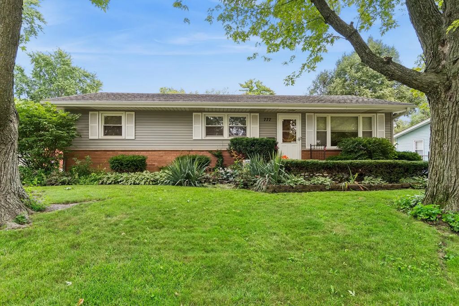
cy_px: 153
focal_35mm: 18
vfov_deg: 67.4
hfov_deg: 90.0
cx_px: 230
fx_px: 230
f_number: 8
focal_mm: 12
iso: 250
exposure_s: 1/60
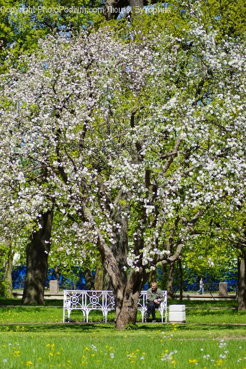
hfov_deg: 10.2
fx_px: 1384
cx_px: 123
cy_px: 184
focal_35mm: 135
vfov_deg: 15.2
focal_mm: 90
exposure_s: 1/1600
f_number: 2.8
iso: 100
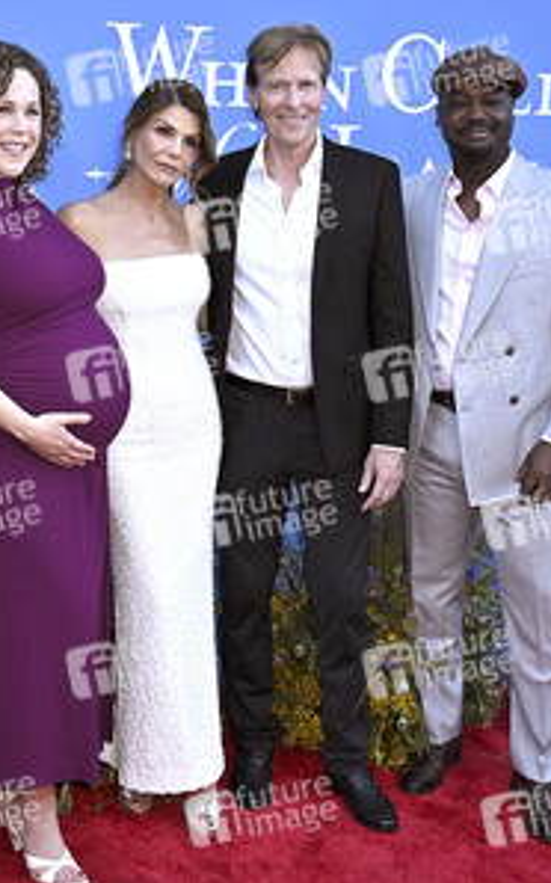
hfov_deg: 23.8
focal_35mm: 54
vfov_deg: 37.5
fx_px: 1299
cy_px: 442
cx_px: 182
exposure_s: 1/320
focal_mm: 35
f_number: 6.3
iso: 1250
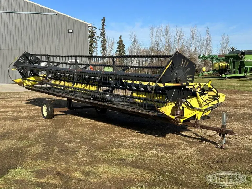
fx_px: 349
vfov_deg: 30.3
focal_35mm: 48
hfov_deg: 39.7
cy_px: 94
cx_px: 126
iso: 64
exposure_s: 1/2976
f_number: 1.78
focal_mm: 6.86
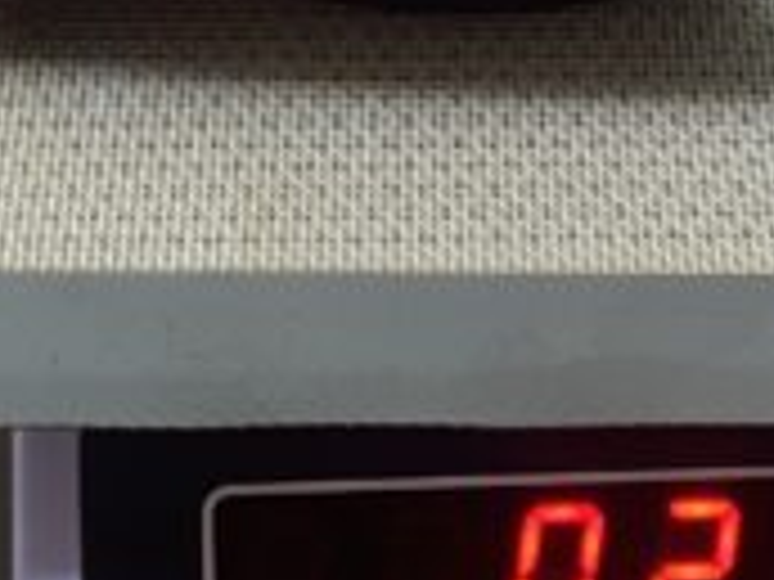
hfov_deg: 19.4
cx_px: 443
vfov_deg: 14.6
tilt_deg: -54.1
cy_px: 229
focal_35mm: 101
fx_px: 2258
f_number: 1.8
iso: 200
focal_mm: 4.25
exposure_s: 1/50
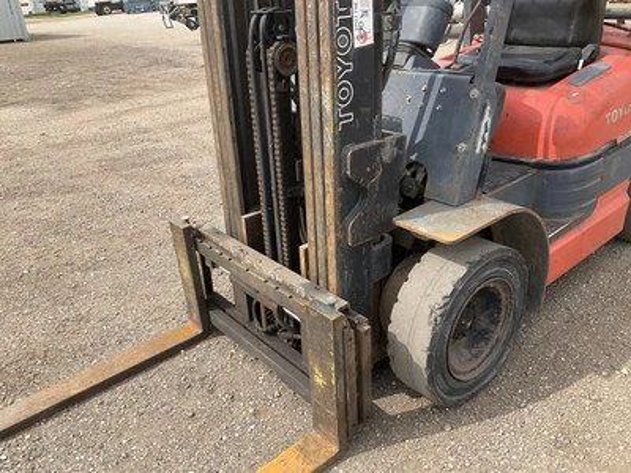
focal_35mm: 29
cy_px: 236
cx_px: 316
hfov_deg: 61.7
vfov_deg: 48.2
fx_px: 529
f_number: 1.8
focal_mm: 3
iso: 25
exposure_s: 1/759
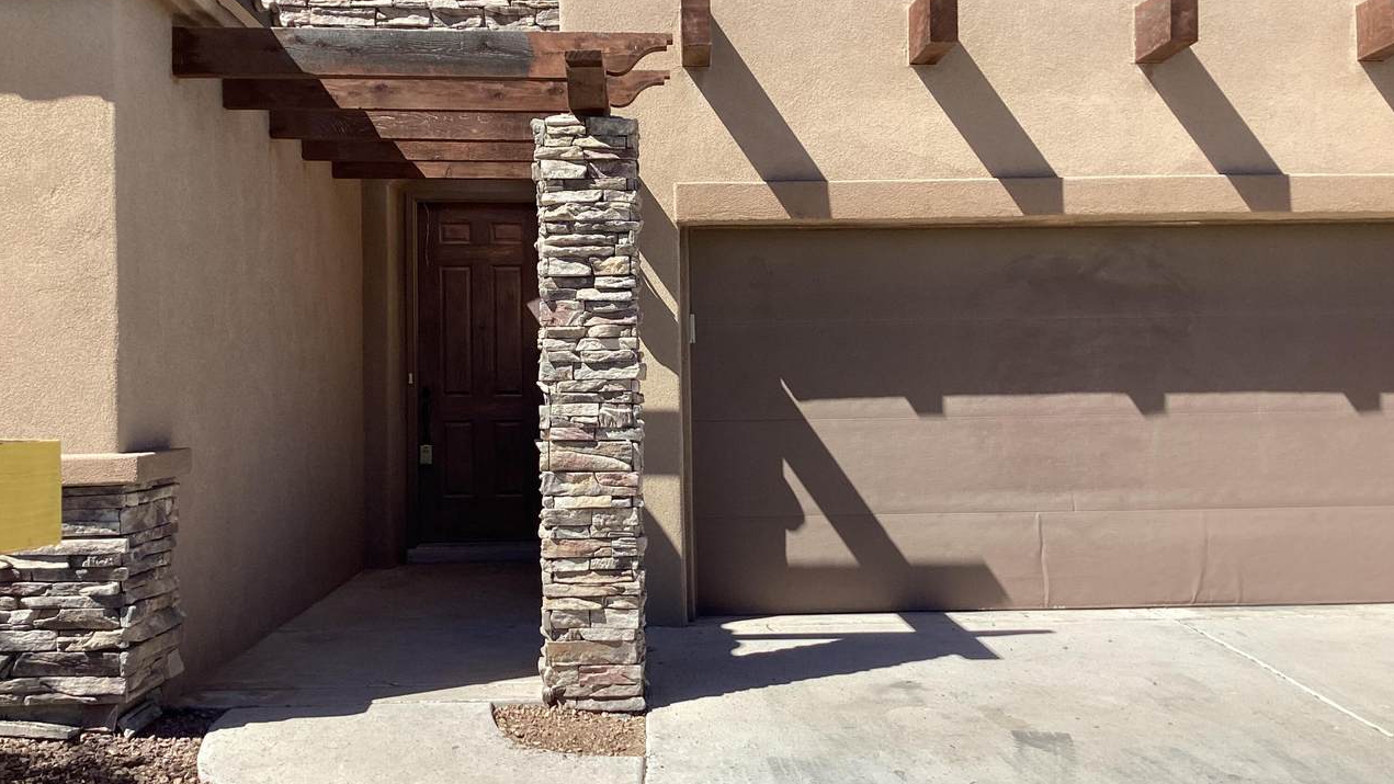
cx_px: 698
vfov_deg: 34.6
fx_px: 1257
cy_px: 371
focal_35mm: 34
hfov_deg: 58.0
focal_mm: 3.3
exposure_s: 1/926
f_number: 2.4
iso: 25
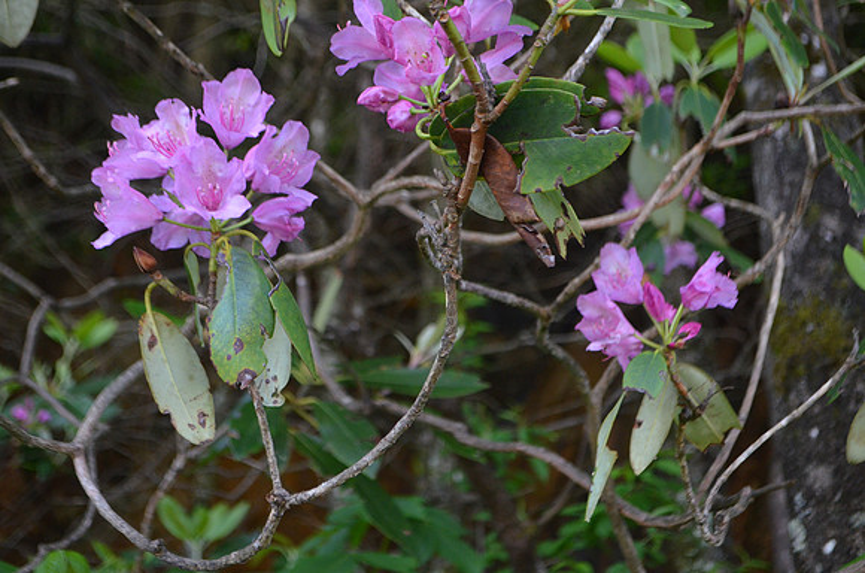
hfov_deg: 30.6
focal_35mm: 66
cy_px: 286
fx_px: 1582
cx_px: 432
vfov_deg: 20.5
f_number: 5.3
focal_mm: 44
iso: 1600
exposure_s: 1/500
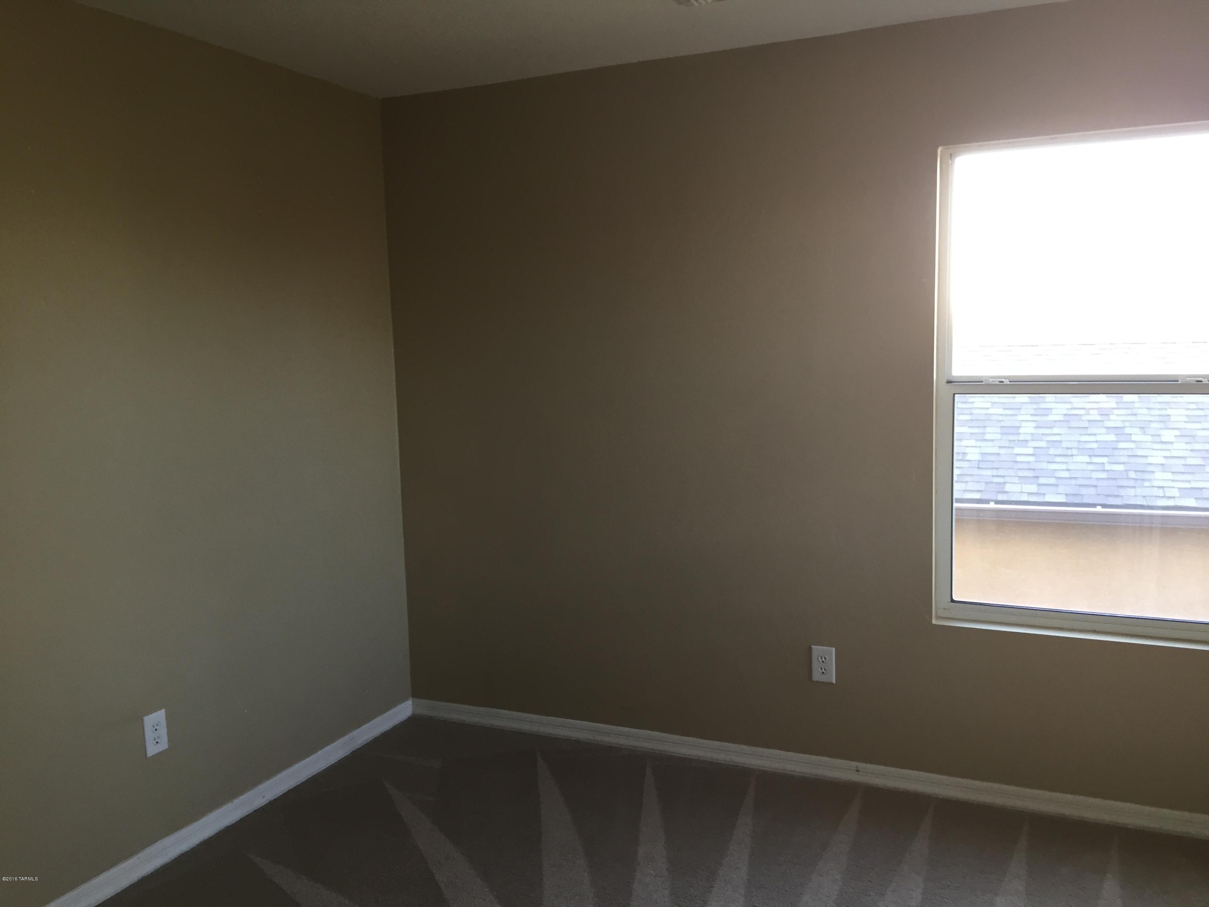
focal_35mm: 29
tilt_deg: -5.8
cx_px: 604
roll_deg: +1.8
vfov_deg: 48.2
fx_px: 1013
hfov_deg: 61.7
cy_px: 454
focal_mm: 4.15
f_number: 2.2
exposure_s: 1/30
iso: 64
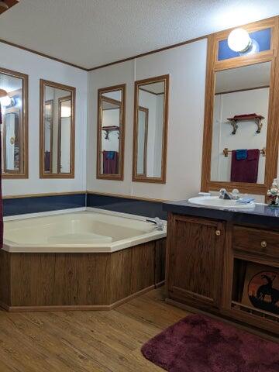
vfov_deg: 65.3
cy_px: 186
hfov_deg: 51.4
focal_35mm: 27
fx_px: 290
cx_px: 140
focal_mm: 4.38
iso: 87
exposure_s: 1/60
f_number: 1.73
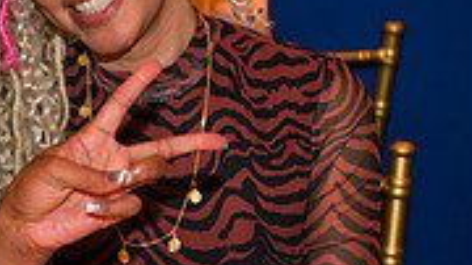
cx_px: -197
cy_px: 31
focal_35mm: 186
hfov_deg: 11.2
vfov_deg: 6.5
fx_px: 2327
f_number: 4
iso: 1600
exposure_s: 1/200
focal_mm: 55
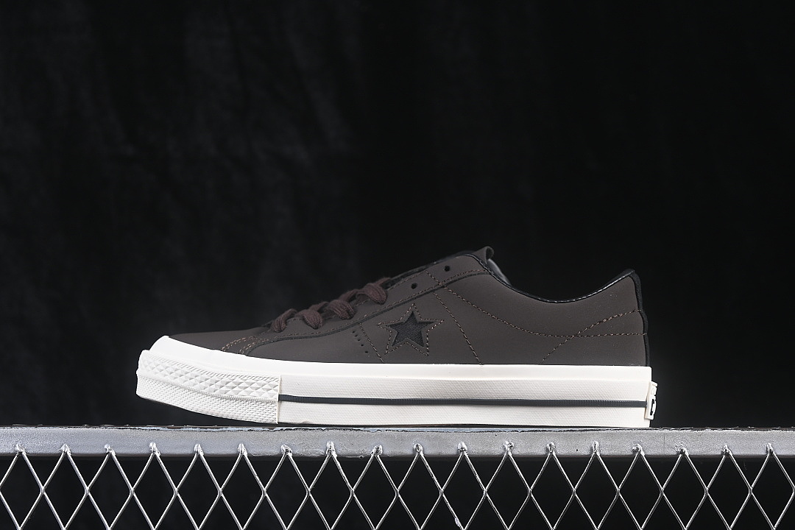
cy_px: 265
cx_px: 398
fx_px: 1656
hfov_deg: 27.0
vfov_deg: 18.2
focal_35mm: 75
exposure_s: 1/60
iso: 160
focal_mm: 50
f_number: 6.3
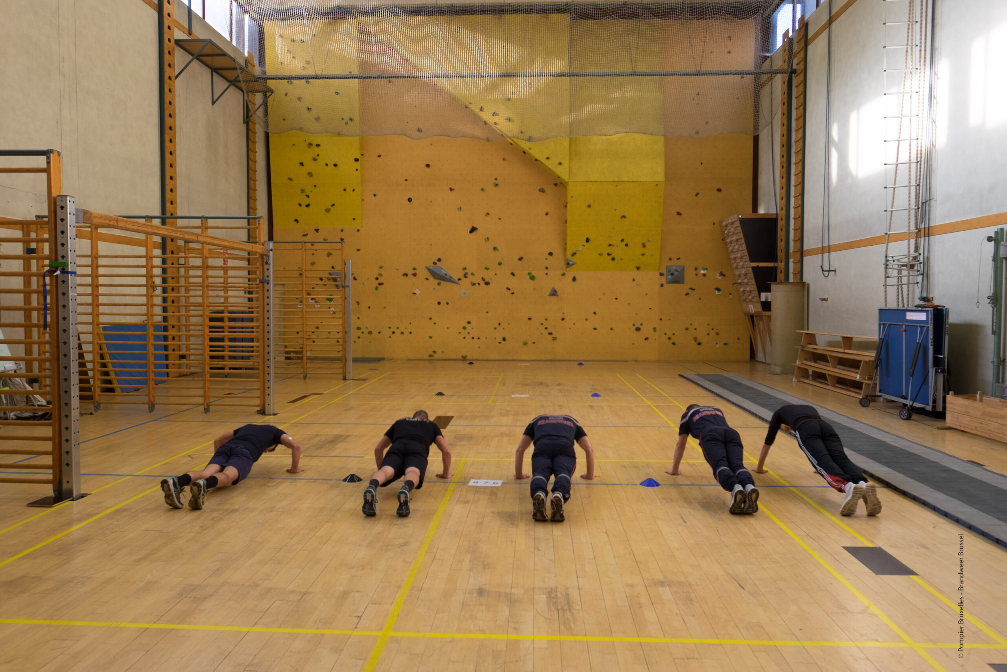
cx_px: 504
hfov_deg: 73.7
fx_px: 671
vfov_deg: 53.1
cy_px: 336
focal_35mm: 24
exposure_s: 1/60
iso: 400
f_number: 5
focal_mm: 16
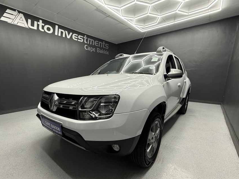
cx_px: 108
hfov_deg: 90.8
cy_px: 104
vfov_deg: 74.2
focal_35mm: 17
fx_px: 117
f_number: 2.2
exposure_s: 1/100
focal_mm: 2.22
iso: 125
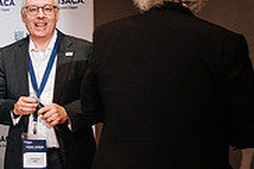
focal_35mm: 99
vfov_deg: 13.7
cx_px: -47
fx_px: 698
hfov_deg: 19.5
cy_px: 18
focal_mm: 17
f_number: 2.8
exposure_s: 1/60
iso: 800
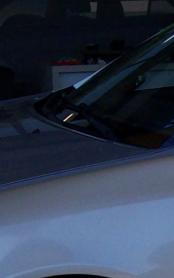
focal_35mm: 171
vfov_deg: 12.1
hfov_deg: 7.6
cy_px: 256
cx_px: 245
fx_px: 1297
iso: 80
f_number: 4.8
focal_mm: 6
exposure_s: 1/434
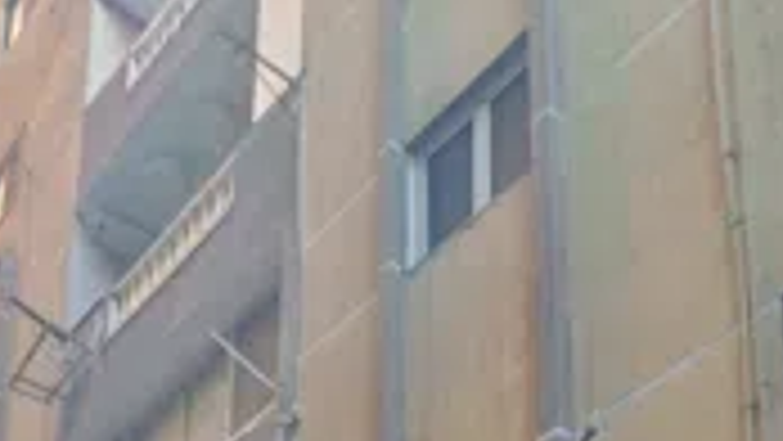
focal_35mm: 60
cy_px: 896
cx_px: 261
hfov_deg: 34.6
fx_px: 1246
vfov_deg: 15.7
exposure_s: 1/100
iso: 981
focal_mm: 5.24
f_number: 1.7
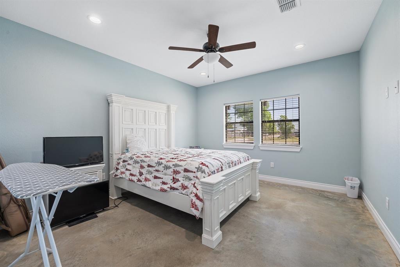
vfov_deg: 78.0
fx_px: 164
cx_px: 200
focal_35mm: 15
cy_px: 134
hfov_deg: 101.2
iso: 320
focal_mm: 14.8
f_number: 9
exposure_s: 1/1.67
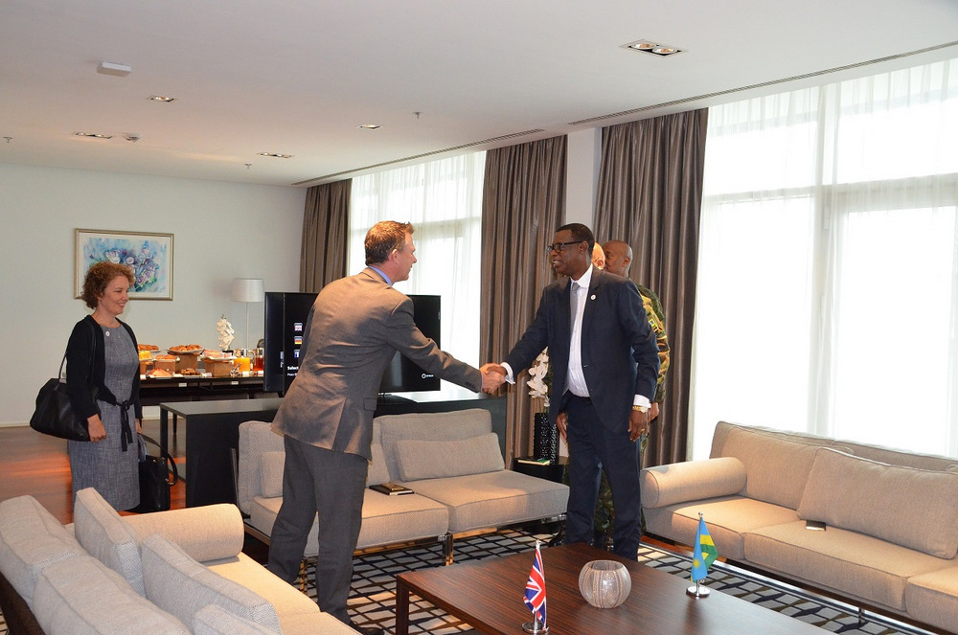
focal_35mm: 33
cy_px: 318
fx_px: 877
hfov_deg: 57.3
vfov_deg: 39.8
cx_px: 479
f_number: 6.3
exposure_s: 1/80
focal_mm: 22
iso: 2500
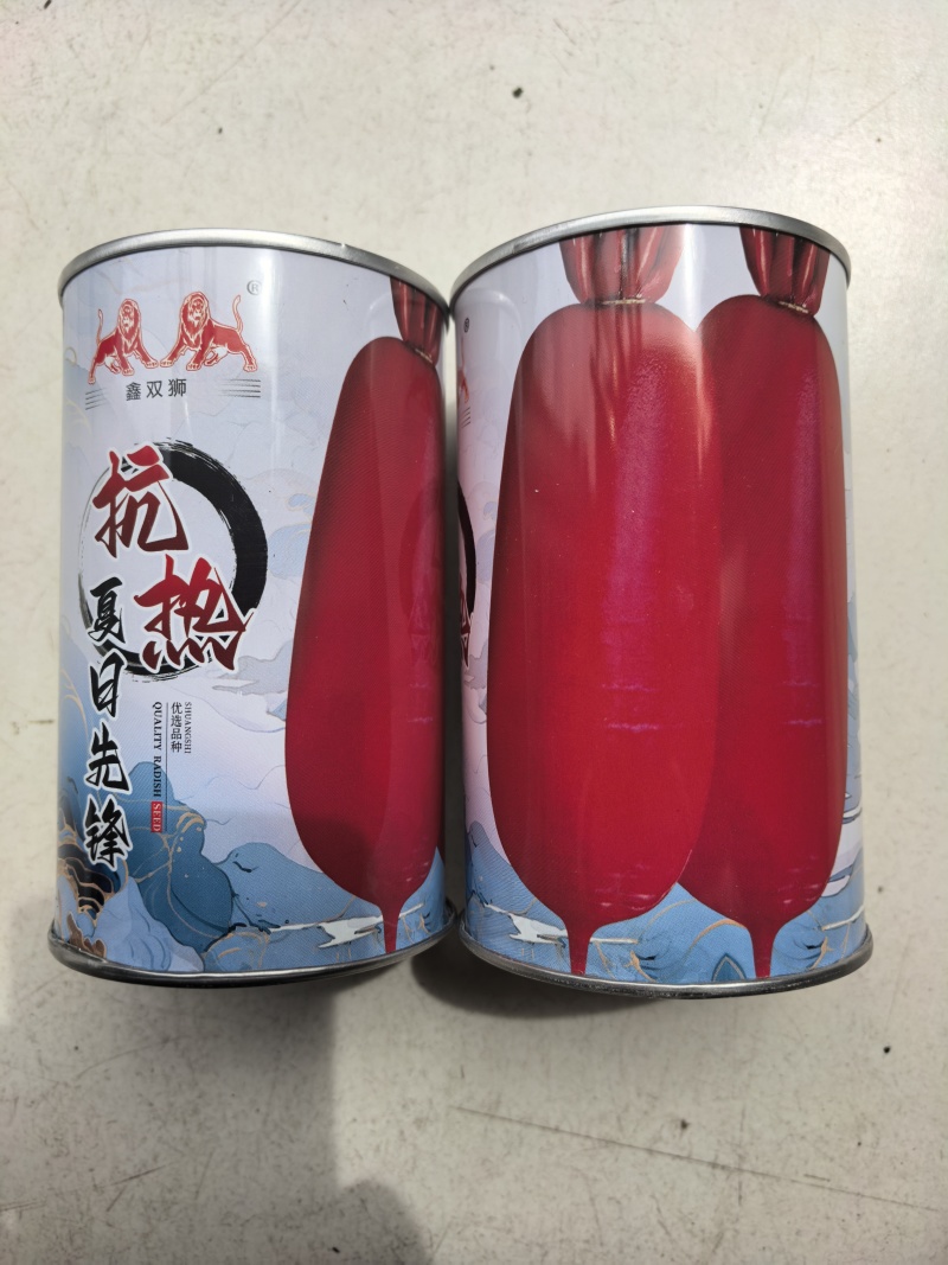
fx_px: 877
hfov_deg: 56.8
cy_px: 632
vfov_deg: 71.6
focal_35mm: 24
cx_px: 474
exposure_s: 1/1230
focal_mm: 5.75
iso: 50
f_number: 2
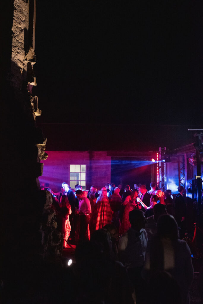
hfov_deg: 37.9
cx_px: 102
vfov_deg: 54.4
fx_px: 296
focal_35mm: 35
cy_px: 152
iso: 12800
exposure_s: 1/250
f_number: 2.2
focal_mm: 35
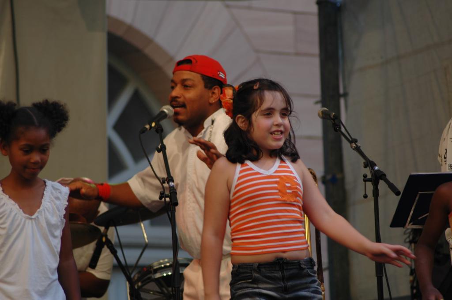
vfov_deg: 5.4
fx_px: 3198
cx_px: 226
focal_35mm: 255
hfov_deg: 8.1
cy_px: 150
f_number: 4.8
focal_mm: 170
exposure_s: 1/80
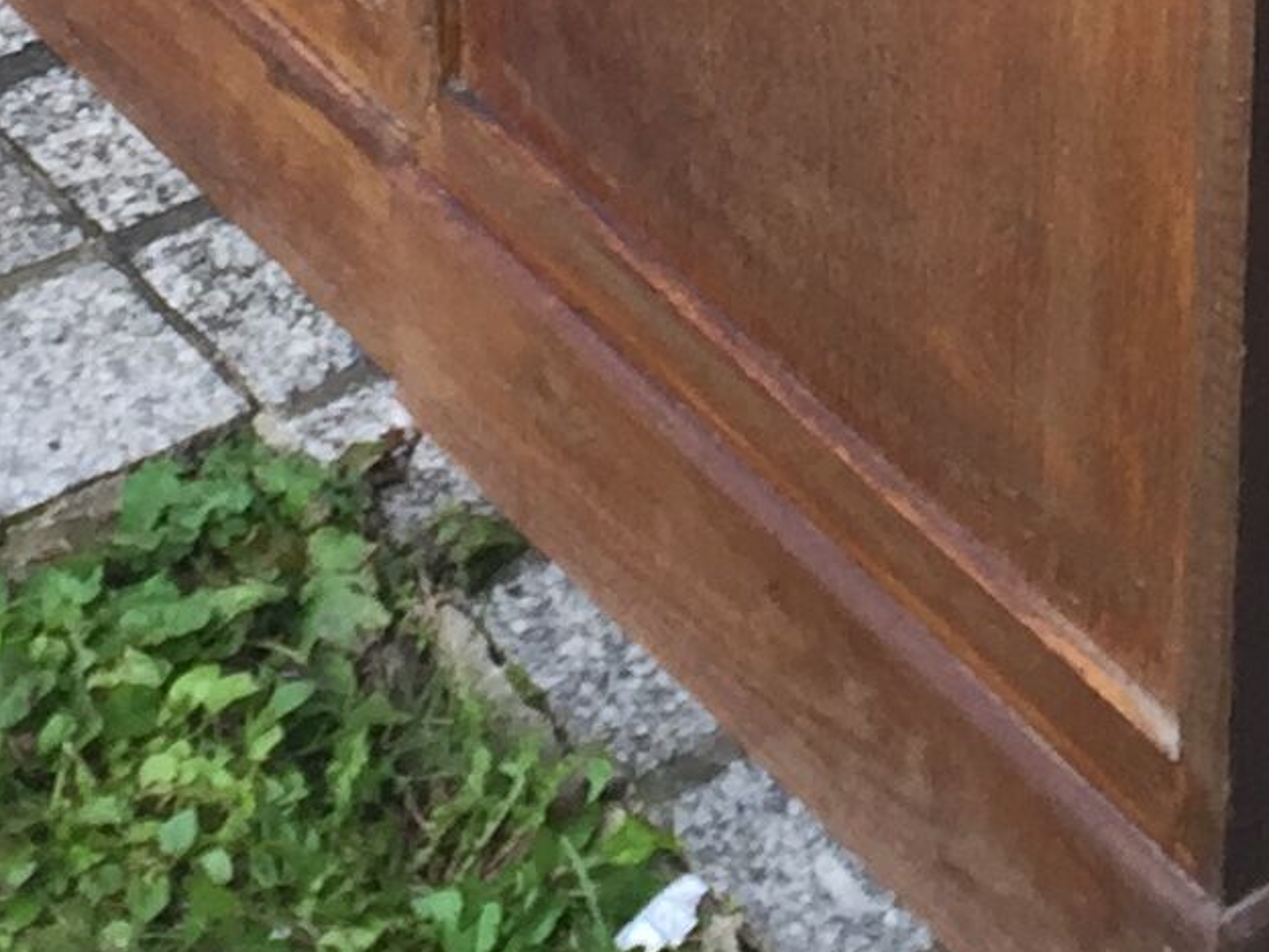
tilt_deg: -28.9
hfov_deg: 12.8
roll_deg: -3.5
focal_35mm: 152
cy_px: -677
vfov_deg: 9.4
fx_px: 5571
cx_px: 1383
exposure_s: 1/100
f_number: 2.2
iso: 40
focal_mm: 4.15
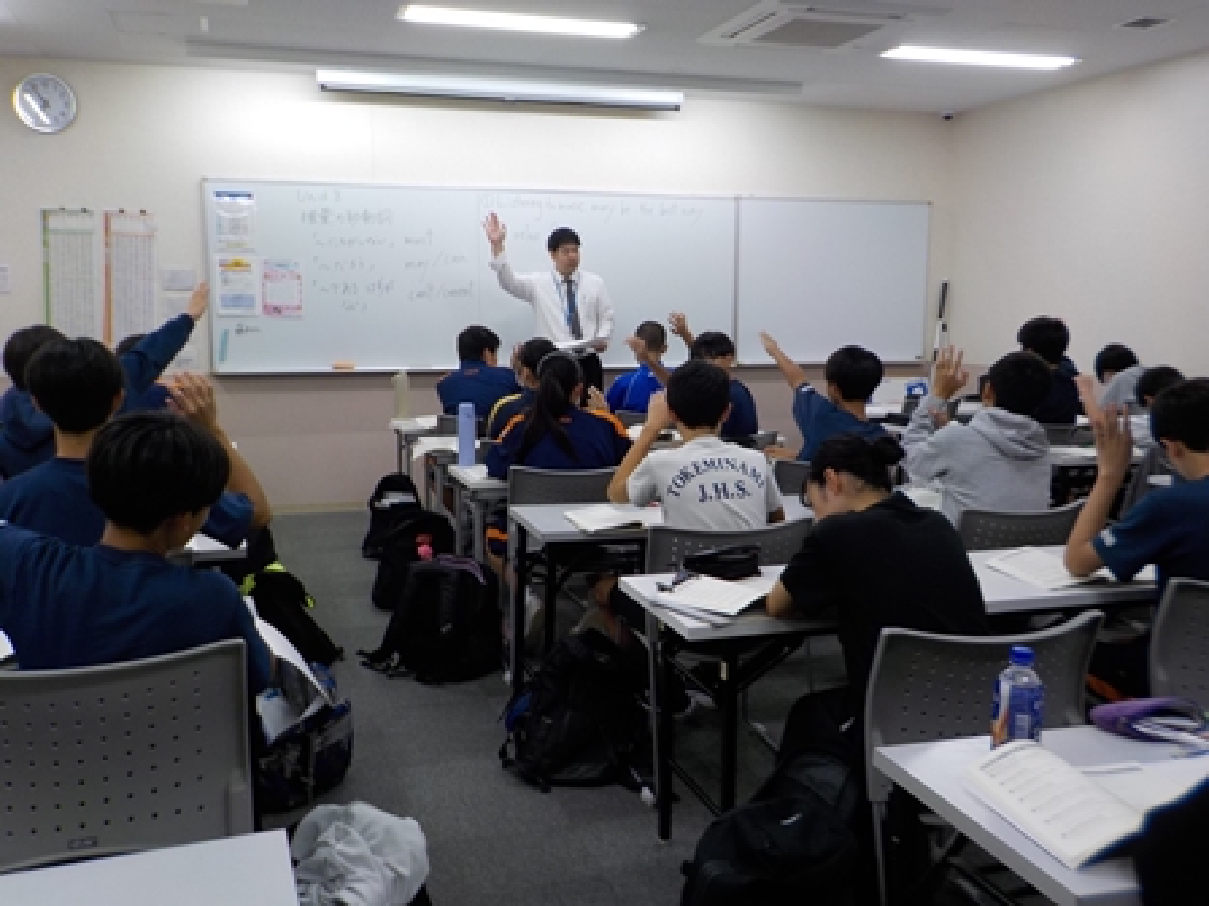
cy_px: 453
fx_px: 1048
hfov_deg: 60.0
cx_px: 604
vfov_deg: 46.8
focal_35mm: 30
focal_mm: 4.1
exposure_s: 1/40
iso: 125
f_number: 3.3
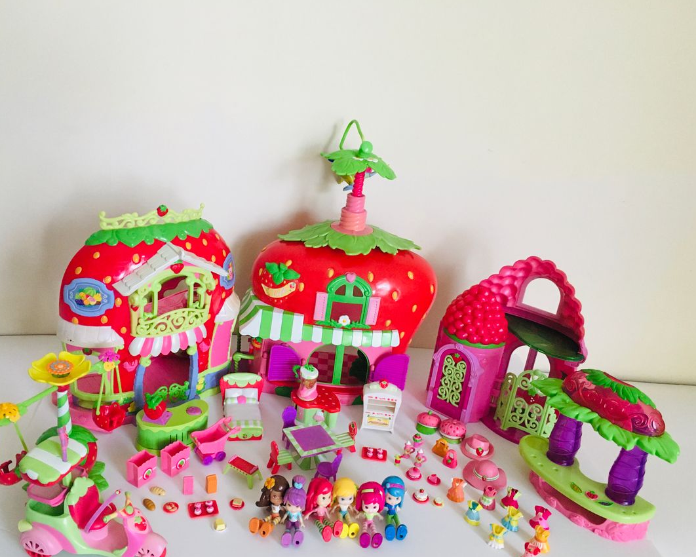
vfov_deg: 45.8
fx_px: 659
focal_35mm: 32
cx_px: 336
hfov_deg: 55.6
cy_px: 293
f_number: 2.2
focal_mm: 4.15
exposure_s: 1/30
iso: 160
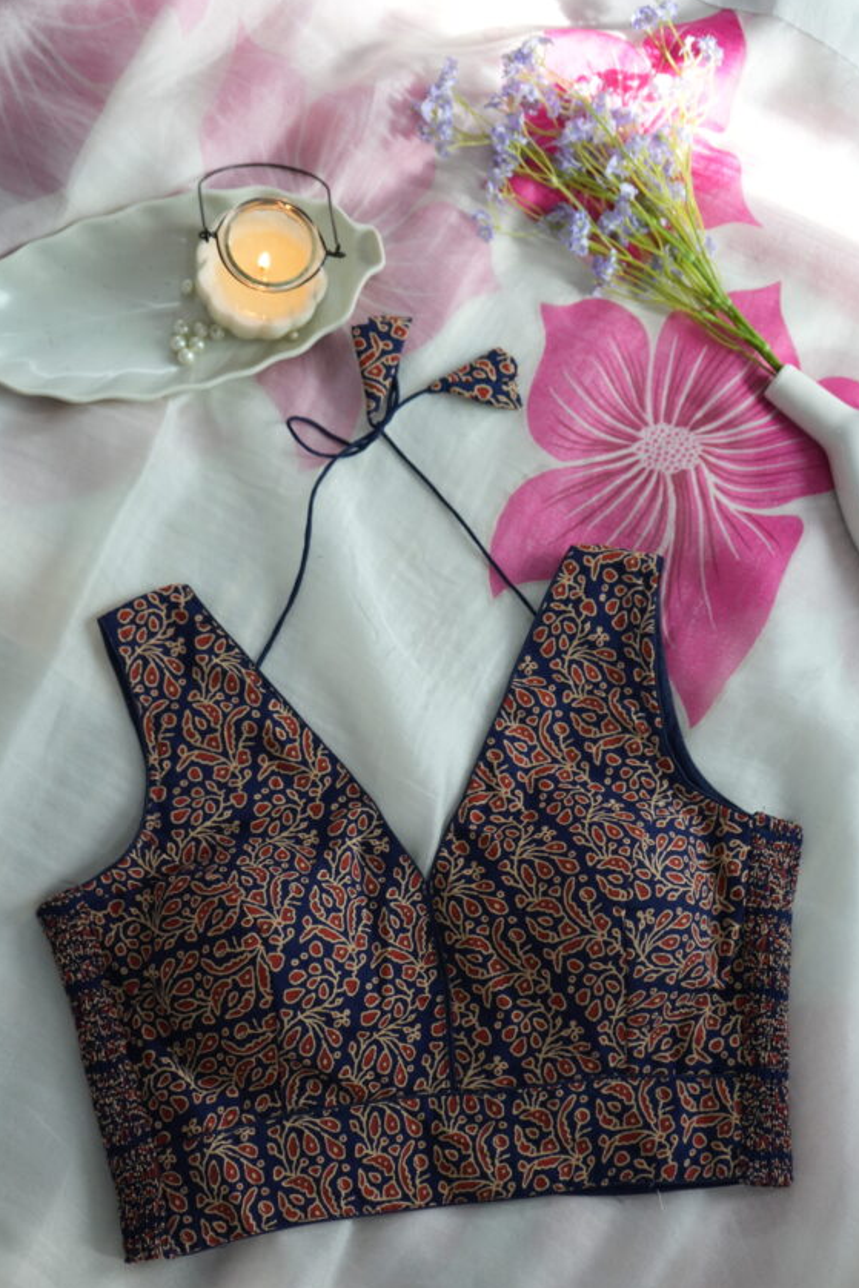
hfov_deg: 23.4
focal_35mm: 58
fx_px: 2075
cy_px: 672
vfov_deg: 34.5
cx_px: 429
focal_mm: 54
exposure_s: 1/160
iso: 1250
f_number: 5
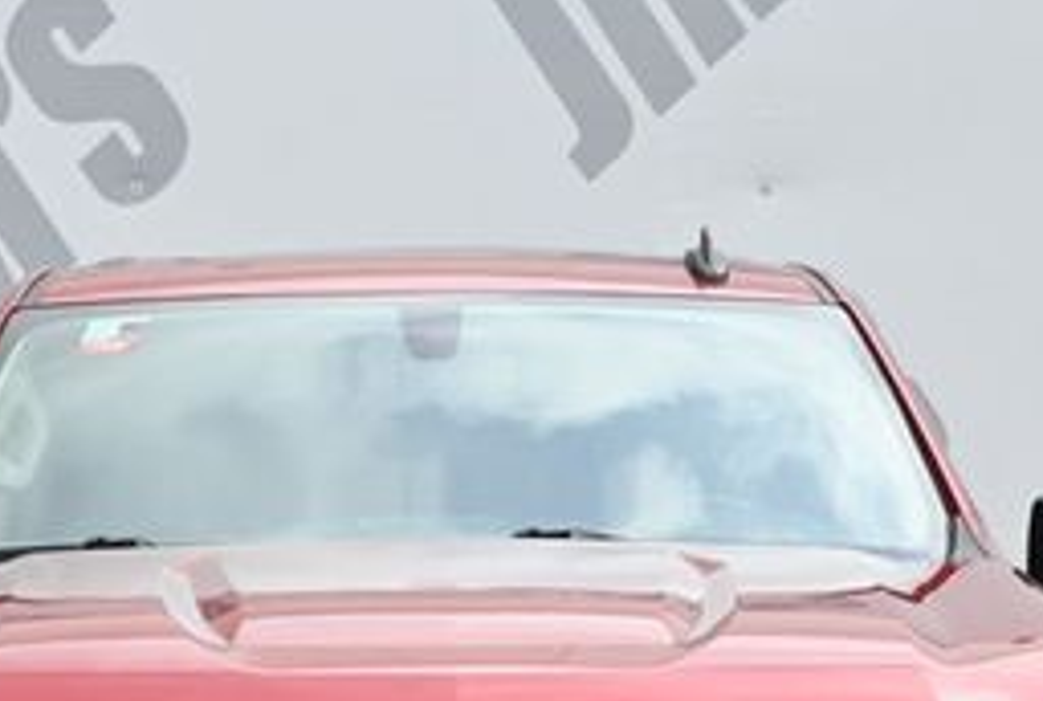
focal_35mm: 146
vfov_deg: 9.3
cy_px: 838
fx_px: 4247
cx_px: 456
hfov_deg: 14.0
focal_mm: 39
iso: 280
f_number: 5.6
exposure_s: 1/250
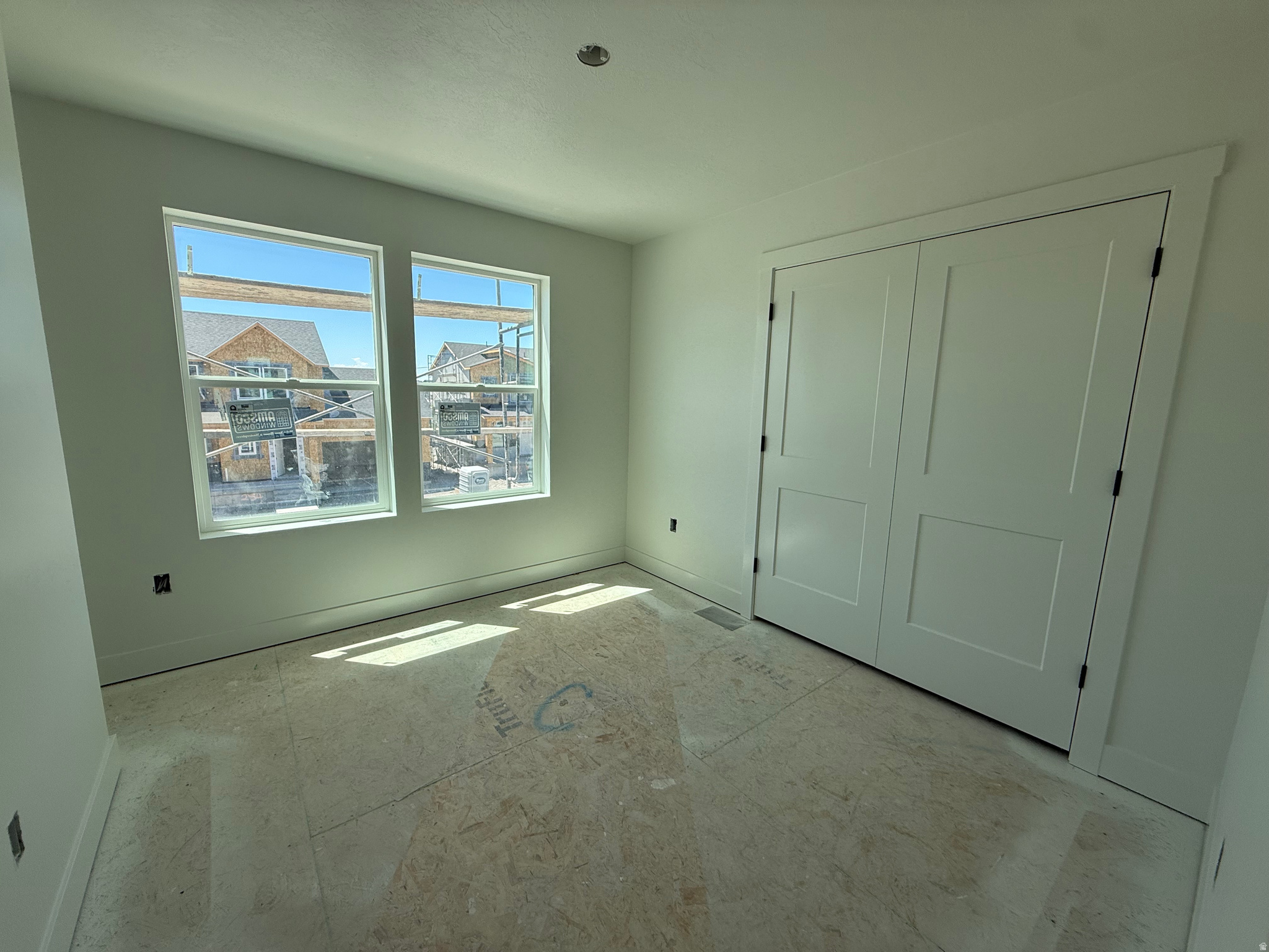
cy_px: 476
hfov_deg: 102.1
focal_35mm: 14
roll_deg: -1.7
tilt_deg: -9.4
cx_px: 634
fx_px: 513
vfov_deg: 85.7
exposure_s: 1/564
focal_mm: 2.22
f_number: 2.2
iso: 50
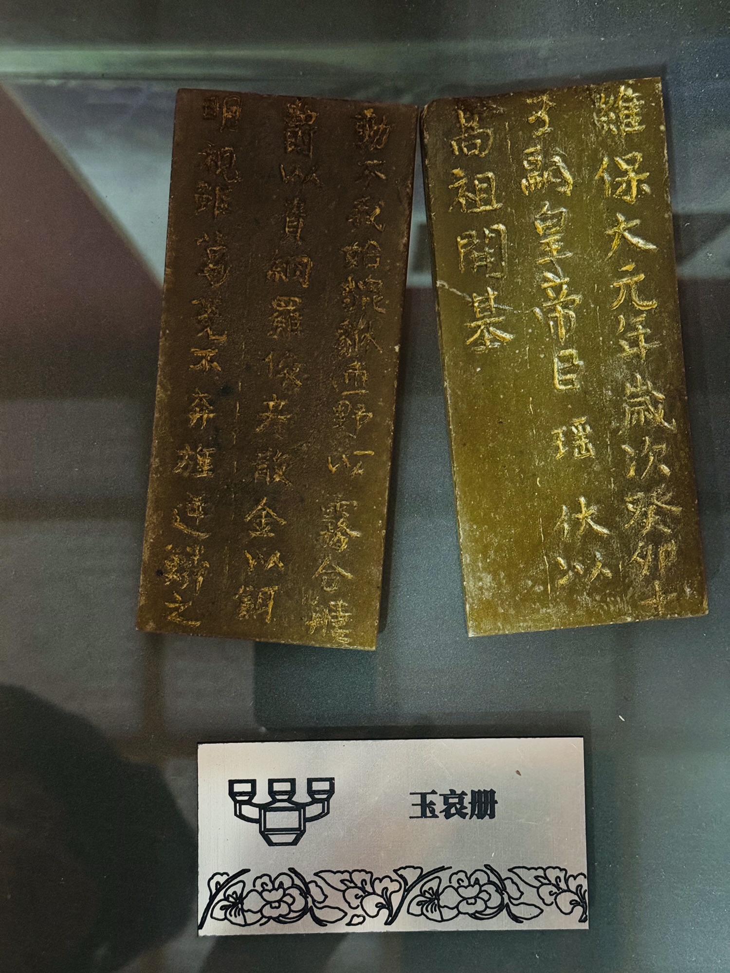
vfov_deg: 39.7
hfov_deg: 30.3
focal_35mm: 48
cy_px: 486
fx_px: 1350
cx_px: 365
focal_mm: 6.76
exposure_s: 1/19
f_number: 1.78
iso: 800
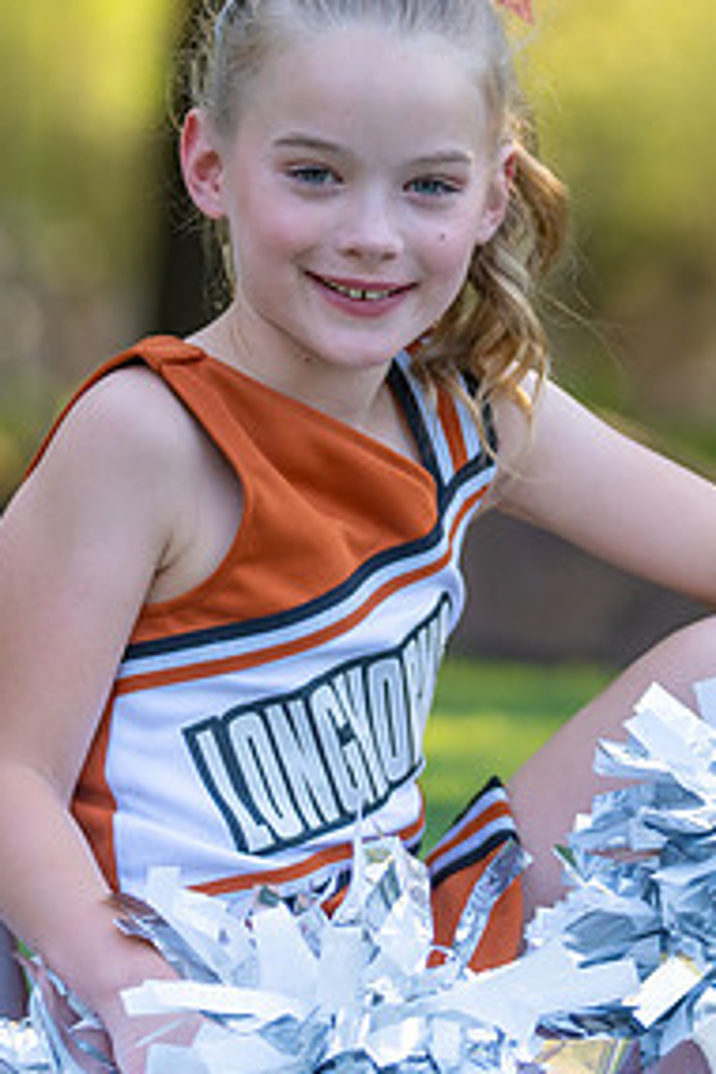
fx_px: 8174
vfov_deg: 7.5
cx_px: 436
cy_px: 330
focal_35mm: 274
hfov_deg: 5.0
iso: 200
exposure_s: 1/320
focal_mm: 114
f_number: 2.8
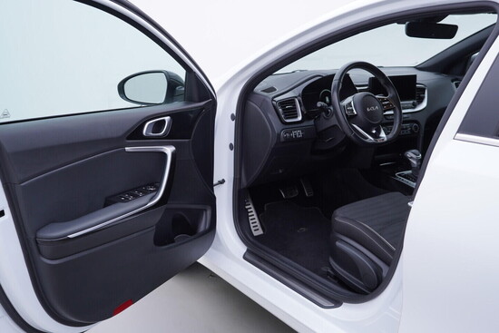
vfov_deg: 36.9
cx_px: 250
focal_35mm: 36
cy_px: 166
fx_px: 499
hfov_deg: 53.1
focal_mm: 24
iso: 125
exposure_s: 1/60
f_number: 3.5
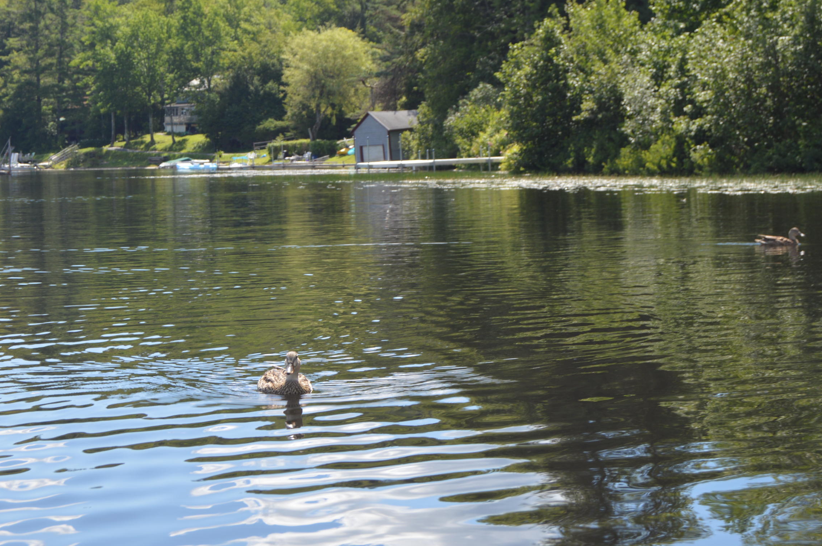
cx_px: 306
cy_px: 275
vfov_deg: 18.1
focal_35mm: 75
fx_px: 1711
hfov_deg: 26.9
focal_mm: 38
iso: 100
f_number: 7.1
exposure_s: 1/200
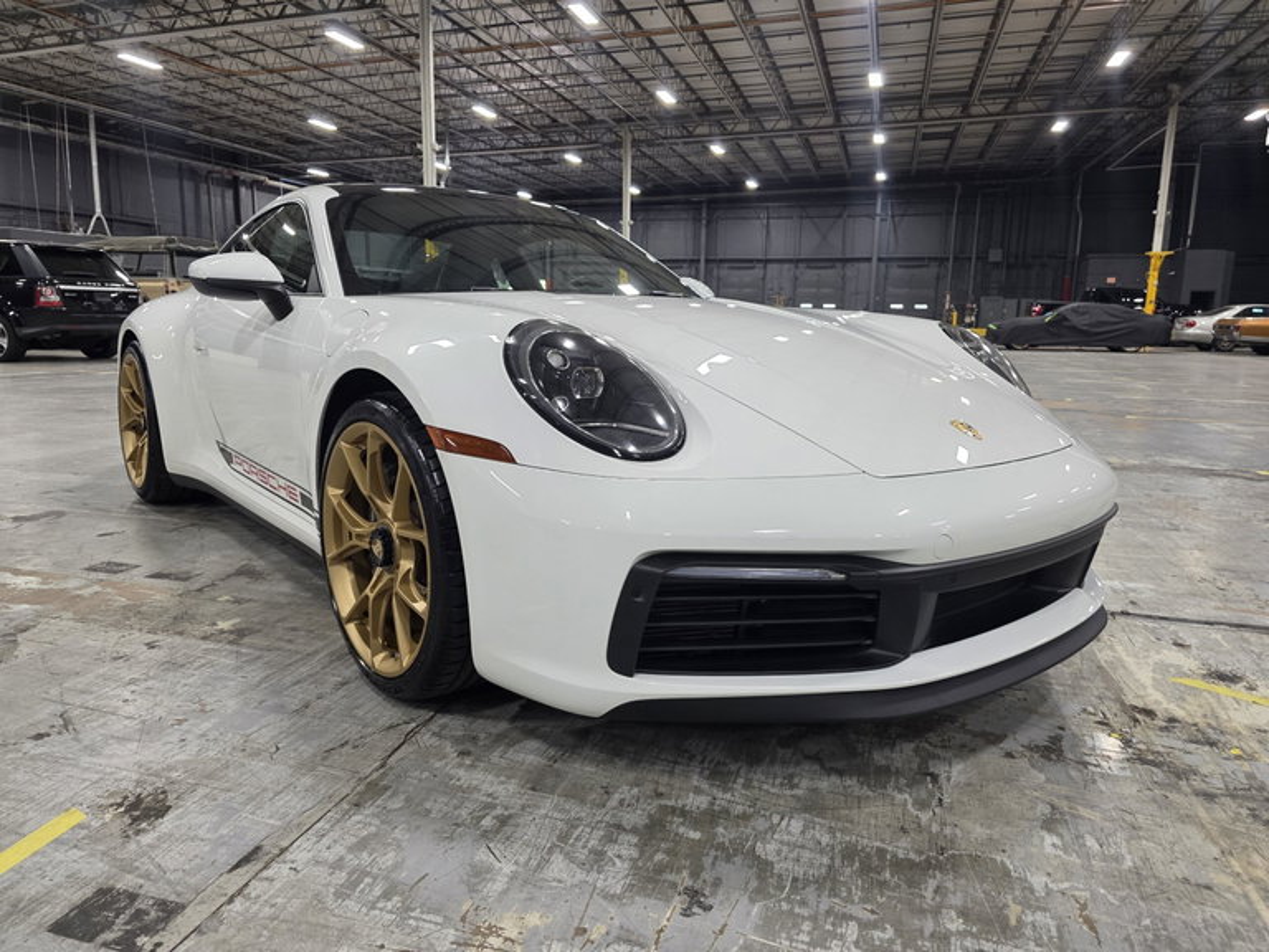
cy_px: 476
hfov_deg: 73.9
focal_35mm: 23
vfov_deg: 58.9
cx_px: 634
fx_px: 843
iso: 250
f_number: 1.7
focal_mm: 6.3
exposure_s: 1/120
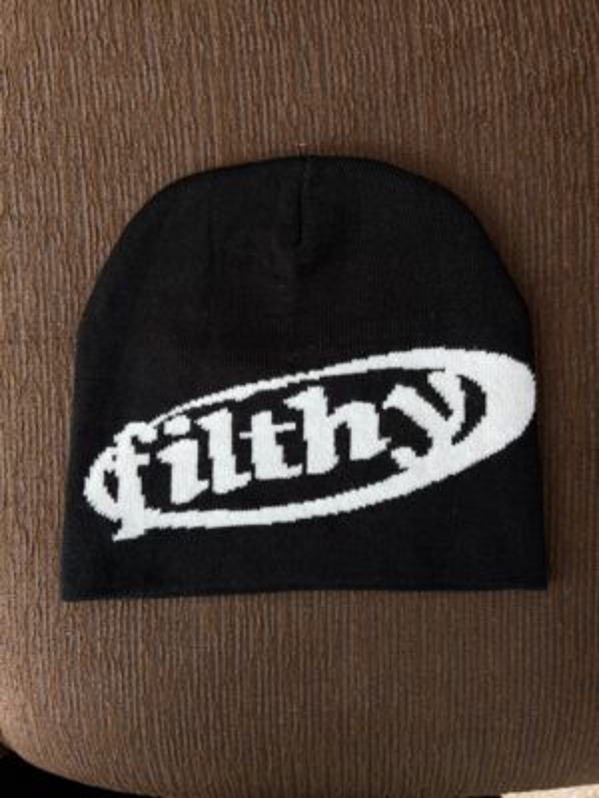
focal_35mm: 26
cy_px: 399
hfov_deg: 53.1
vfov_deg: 67.3
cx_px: 300
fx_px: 600
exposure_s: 1/110
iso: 125
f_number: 1.5
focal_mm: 5.7
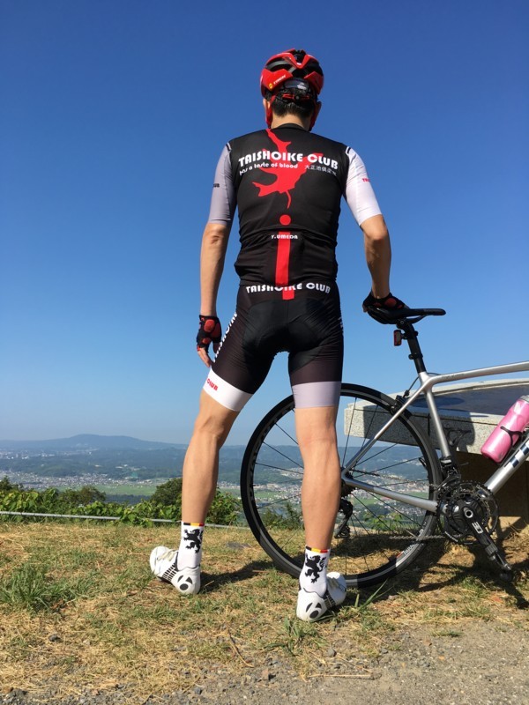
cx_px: 264
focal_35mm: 29
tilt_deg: +7.5
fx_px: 591
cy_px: 352
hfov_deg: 48.2
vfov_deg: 61.7
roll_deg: -0.3
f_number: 2.2
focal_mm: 4.15
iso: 25
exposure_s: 1/1508
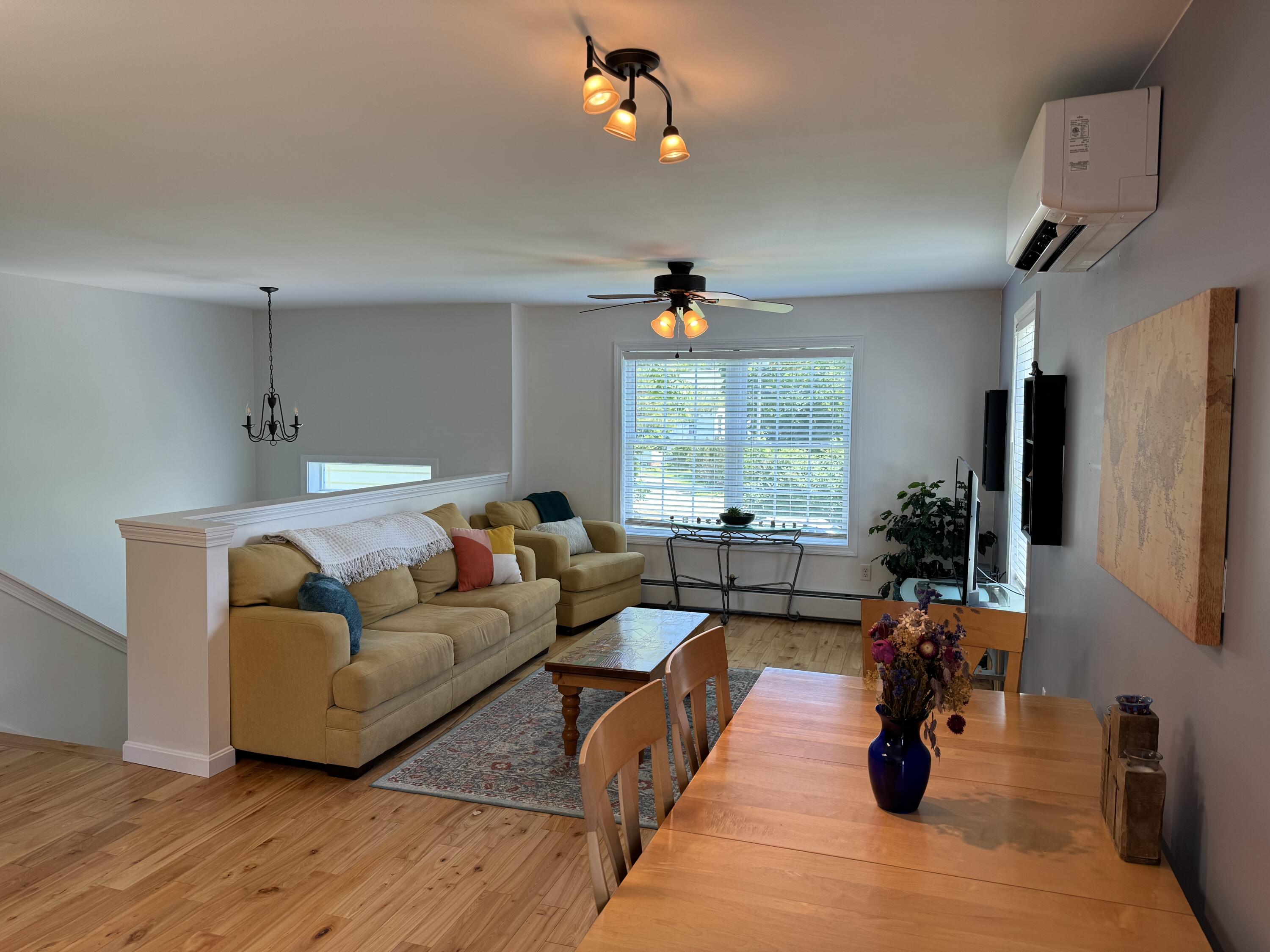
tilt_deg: -4.0
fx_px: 881
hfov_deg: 71.6
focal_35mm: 24
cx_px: 635
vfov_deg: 56.8
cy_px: 476
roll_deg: -0.2
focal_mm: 6.76
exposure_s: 1/120
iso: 80
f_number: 1.78
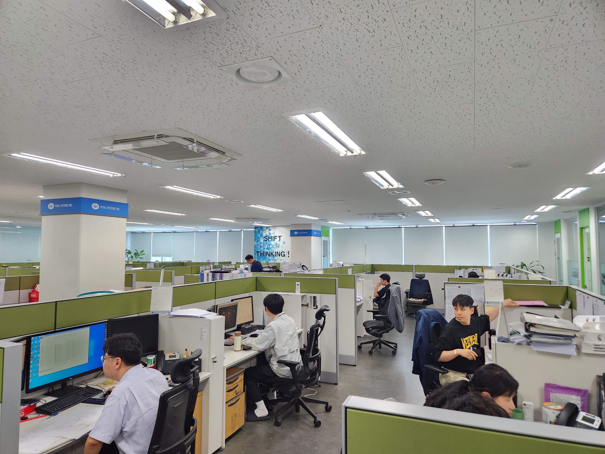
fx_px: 402
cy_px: 227
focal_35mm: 23
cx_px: 302
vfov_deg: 58.9
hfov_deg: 73.9
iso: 200
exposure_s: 1/120
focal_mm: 5.4
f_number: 1.8
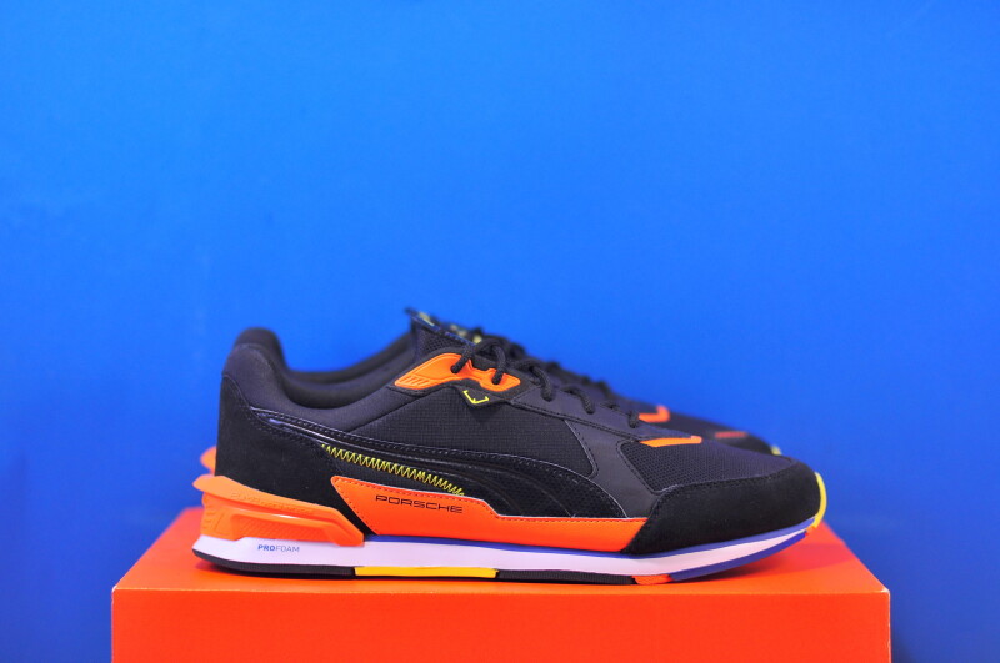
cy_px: 332
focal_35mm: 75
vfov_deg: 18.1
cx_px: 500
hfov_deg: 27.0
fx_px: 2080
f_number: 2.2
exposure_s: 1/320
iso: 250
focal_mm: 50
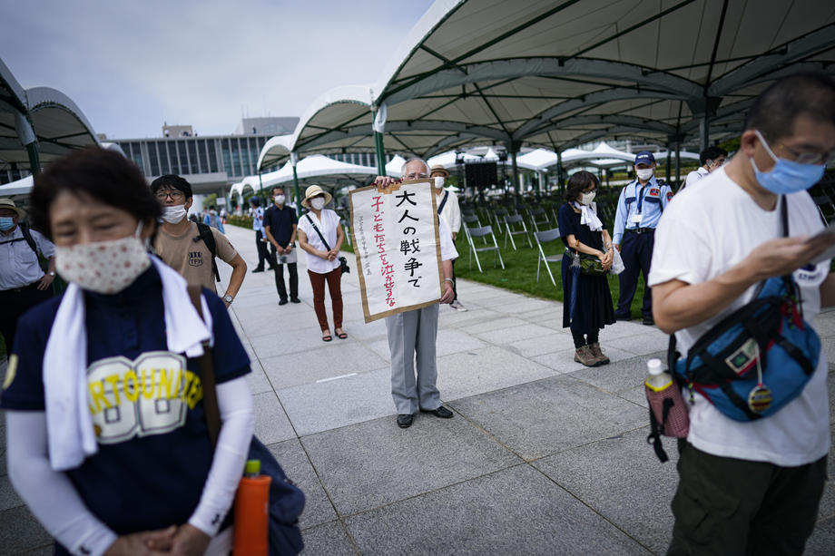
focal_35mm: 24
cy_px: 278
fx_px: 557
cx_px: 418
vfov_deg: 53.1
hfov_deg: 73.8
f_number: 1.6
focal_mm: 24
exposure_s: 1/16000
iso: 160
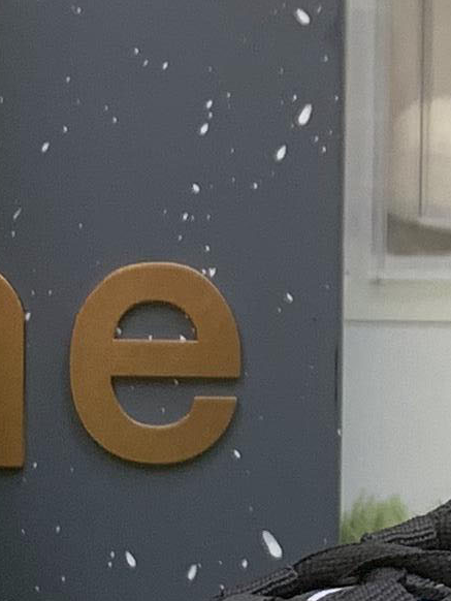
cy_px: 396
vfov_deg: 11.0
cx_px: 524
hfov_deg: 8.2
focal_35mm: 180
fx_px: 3125
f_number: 1.8
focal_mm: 4.25
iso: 100
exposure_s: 1/87
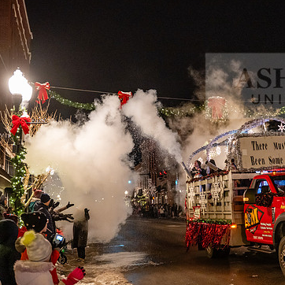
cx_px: 182
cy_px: 148
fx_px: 456
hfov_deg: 34.5
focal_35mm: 49
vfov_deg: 34.7
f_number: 2.8
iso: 4000
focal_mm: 36
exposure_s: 1/250
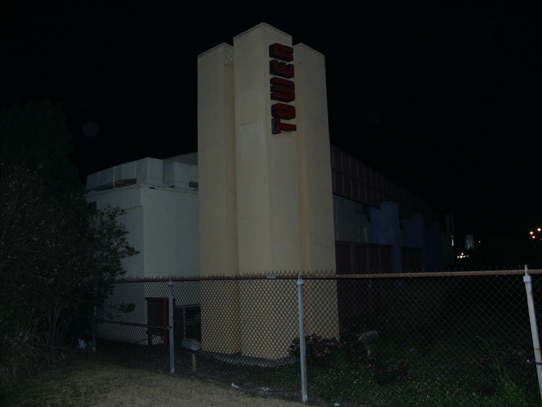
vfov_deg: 49.7
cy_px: 204
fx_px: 438
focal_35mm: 28
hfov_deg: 63.4
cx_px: 271
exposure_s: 1/45
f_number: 2.8
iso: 200
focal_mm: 7.21
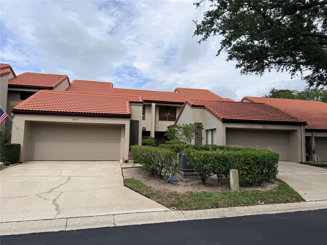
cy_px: 122
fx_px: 227
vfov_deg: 56.8
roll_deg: -0.7
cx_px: 164
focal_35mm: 24
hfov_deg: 71.6
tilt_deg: +5.4
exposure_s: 1/6173
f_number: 1.78
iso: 80
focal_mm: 6.76
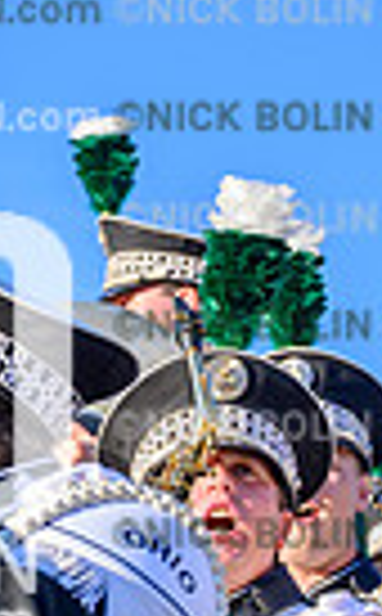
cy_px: 427
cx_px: -247
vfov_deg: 9.9
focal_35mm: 212
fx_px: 3550
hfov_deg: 6.1
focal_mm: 49
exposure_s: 1/640
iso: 125
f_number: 4
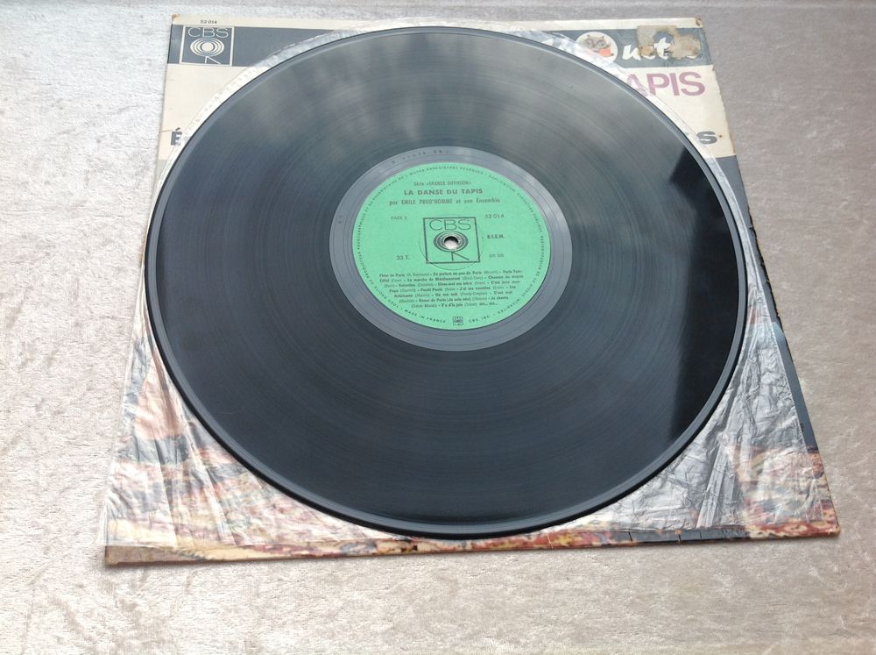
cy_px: 328
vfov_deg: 40.6
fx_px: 884
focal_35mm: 35
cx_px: 438
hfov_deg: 52.7
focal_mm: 4.28
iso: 50
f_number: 2.4
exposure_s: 1/196
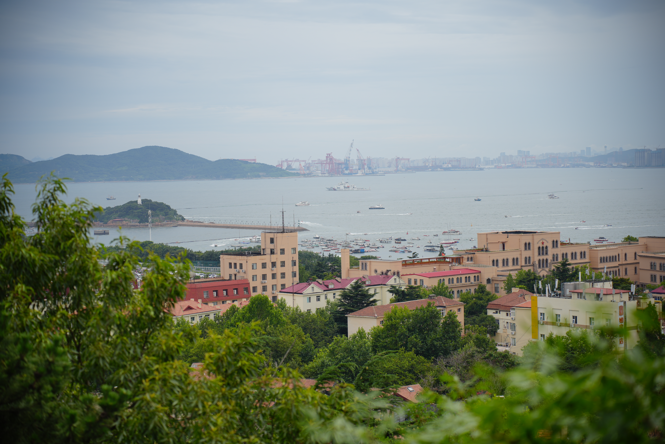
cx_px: 332
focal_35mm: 75
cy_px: 222
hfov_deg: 27.0
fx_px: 1385
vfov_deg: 18.2
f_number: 2.8
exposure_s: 1/1250
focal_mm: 75
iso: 64
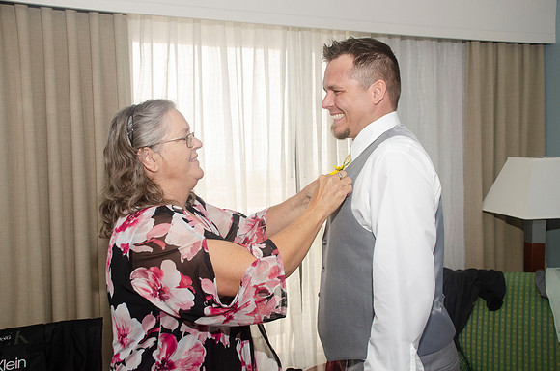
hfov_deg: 53.2
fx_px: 559
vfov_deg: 36.7
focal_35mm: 36
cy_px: 186
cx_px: 280
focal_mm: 24
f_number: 5.6
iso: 400
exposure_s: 1/250
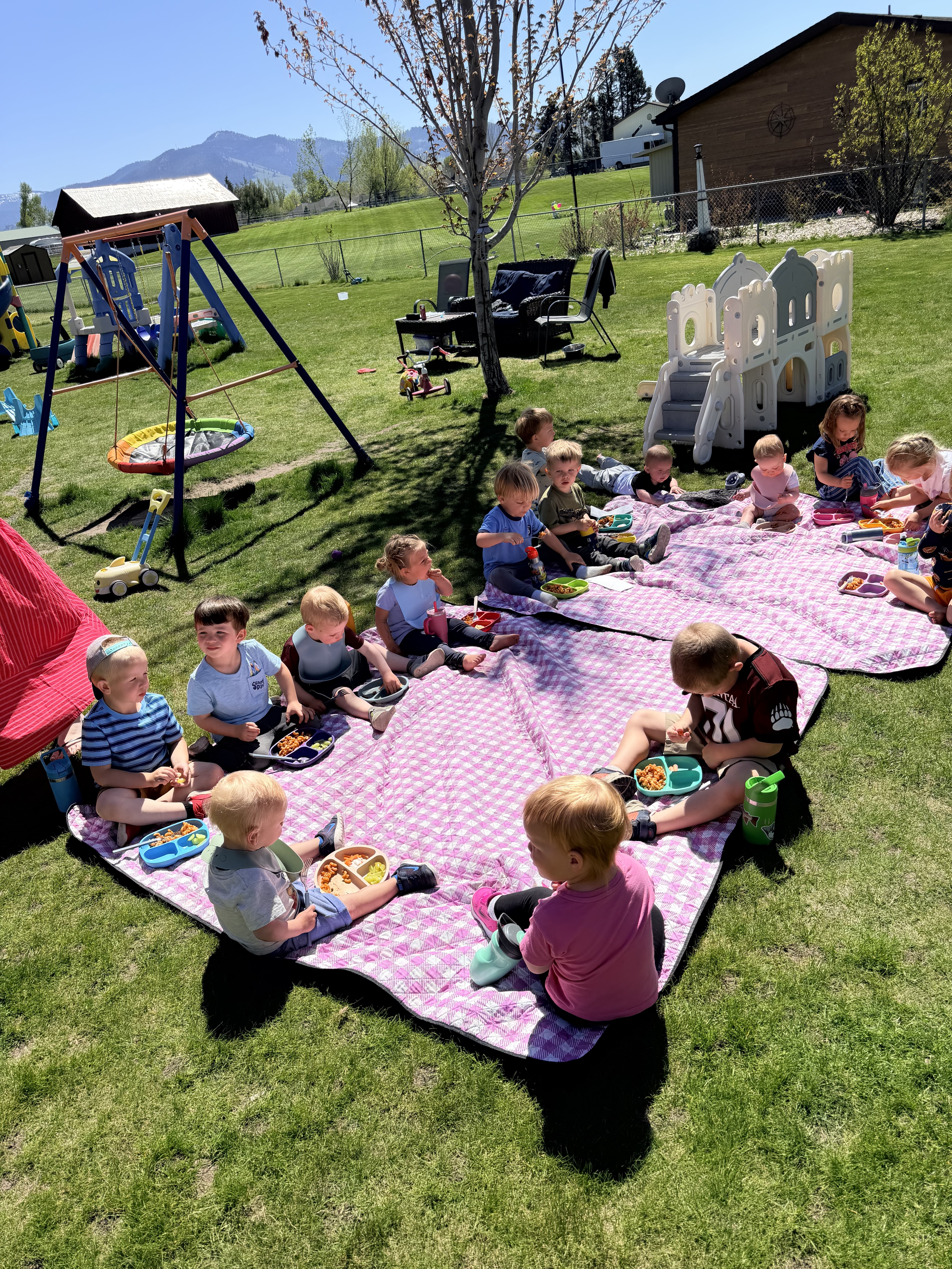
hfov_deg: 56.8
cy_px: 634
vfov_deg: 71.6
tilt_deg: -24.9
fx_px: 880
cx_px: 476
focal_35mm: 24
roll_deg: +8.3
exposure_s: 1/4975
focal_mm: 6.76
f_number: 1.78
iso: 80
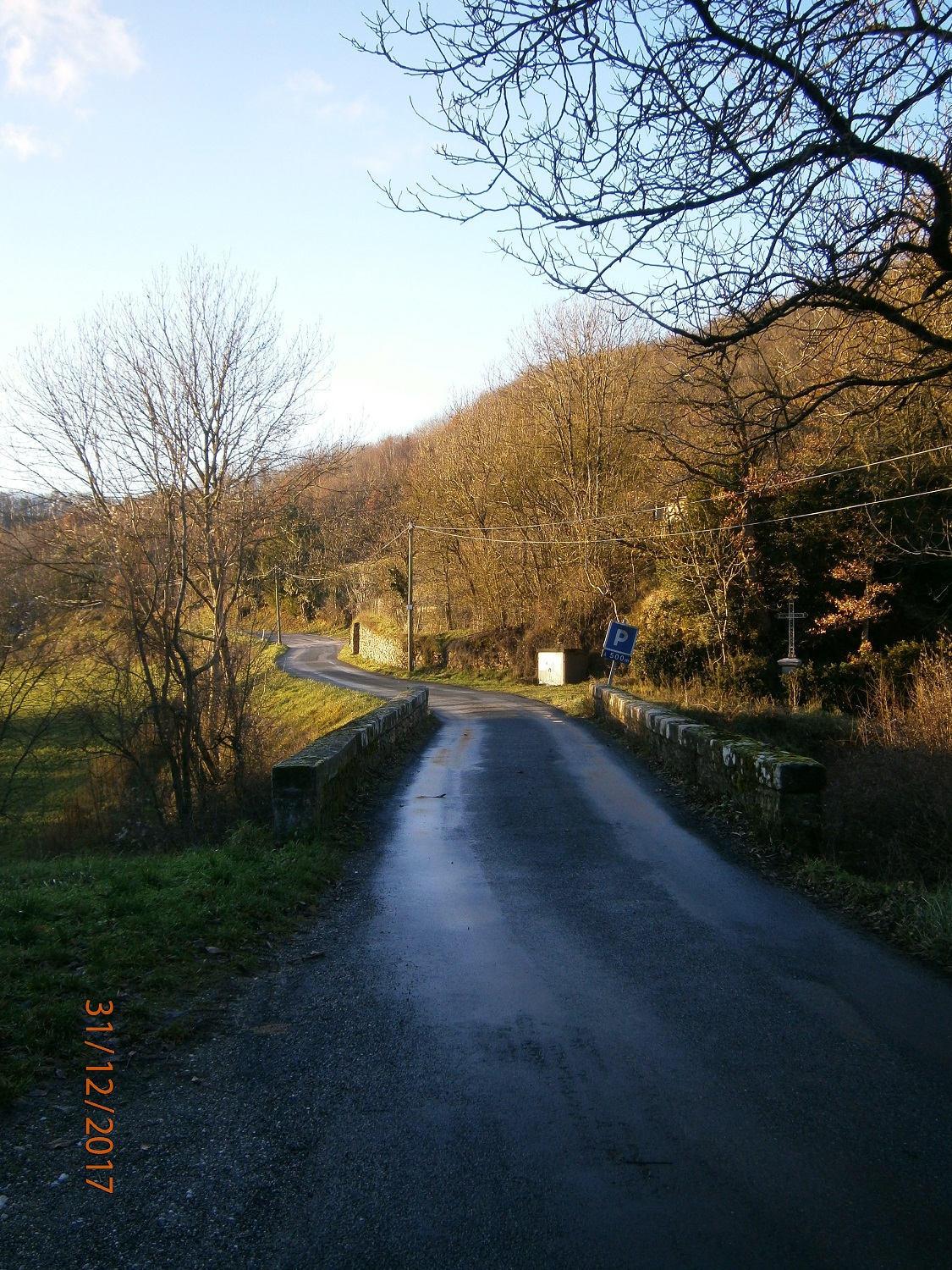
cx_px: 476
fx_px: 1320
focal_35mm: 36
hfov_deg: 39.7
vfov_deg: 51.4
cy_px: 635
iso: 80
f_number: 3.1
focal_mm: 6.4
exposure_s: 1/125
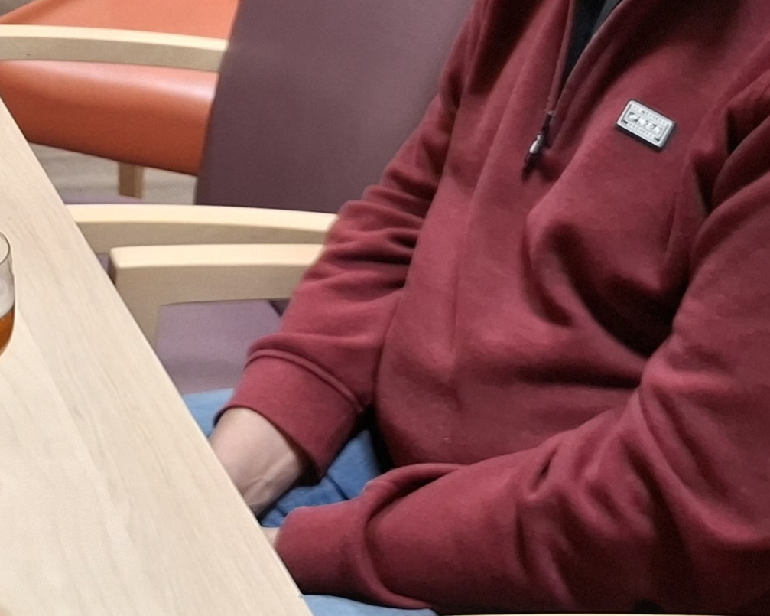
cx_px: -308
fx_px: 2073
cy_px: 102
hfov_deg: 19.0
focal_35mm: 91
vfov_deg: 16.7
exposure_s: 1/50
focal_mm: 5.54
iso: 320
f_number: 1.8
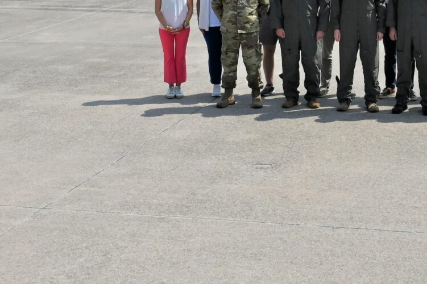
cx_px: 355
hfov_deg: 21.4
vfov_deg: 14.0
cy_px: -89
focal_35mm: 94
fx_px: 1111
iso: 500
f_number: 14
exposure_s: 1/800
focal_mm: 27.5
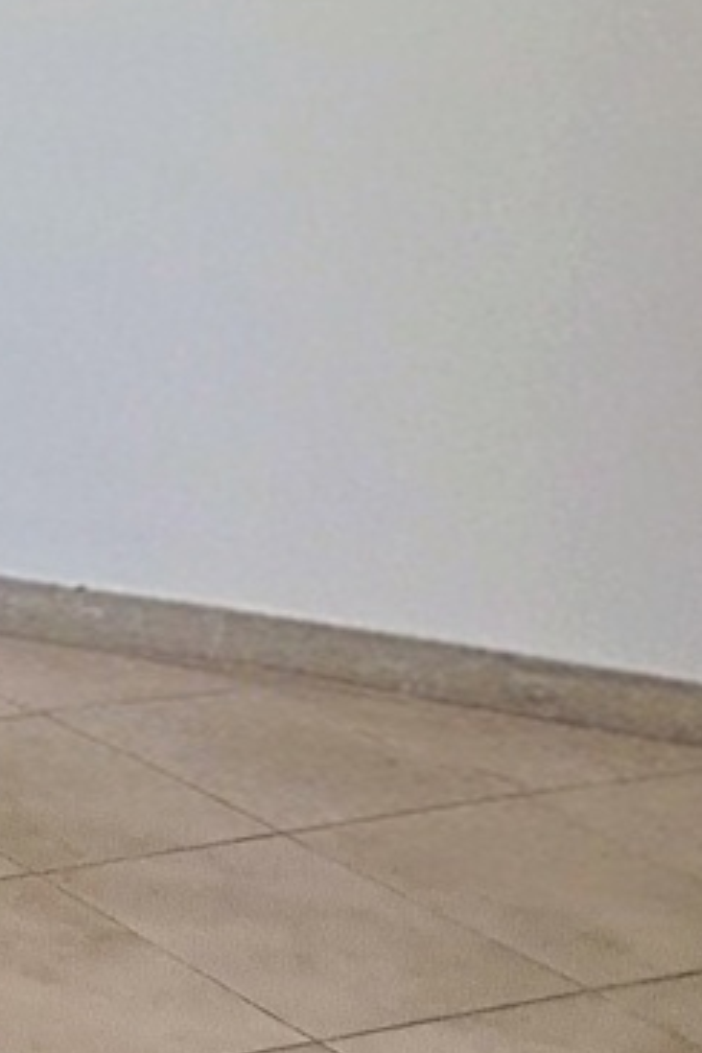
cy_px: 9
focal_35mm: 71
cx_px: -1378
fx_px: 2077
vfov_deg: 26.9
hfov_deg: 11.5
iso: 125
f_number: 2.2
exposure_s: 1/50
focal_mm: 2.2
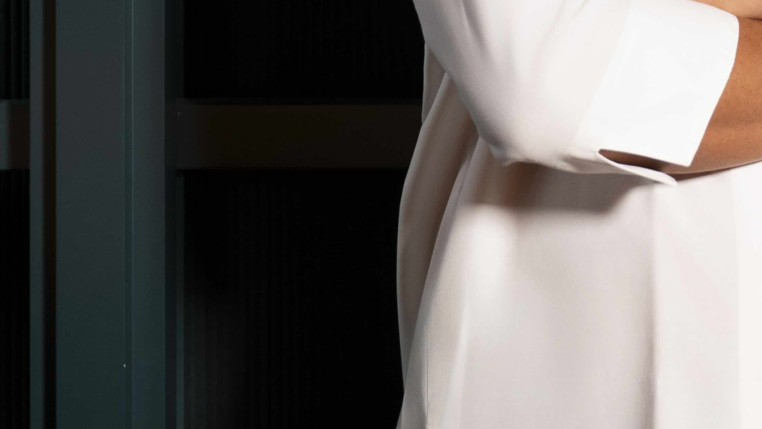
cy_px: -188
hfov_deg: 14.4
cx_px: 663
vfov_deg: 8.1
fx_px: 2991
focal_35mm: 148
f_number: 2.8
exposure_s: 1/250
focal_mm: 38
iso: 500
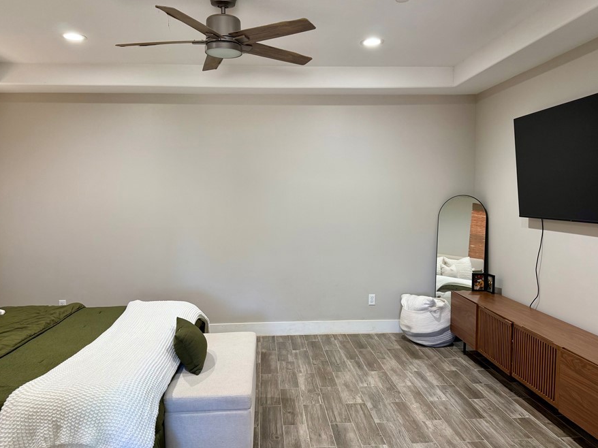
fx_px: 484
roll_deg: +0.6
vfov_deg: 49.7
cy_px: 223
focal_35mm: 28
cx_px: 297
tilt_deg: -2.2
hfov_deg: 63.5
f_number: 1.78
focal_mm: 6.76
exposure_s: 1/60
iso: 160
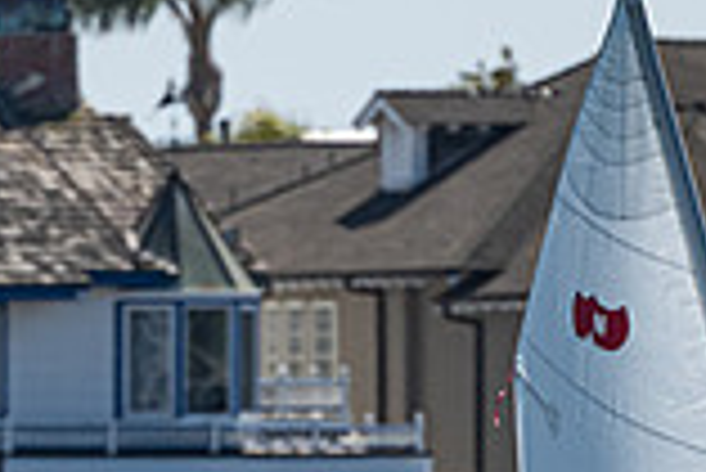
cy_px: 1126
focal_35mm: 1983
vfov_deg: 0.7
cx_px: -487
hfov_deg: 1.0
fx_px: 38924
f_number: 11
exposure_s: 1/800
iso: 400
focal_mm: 400
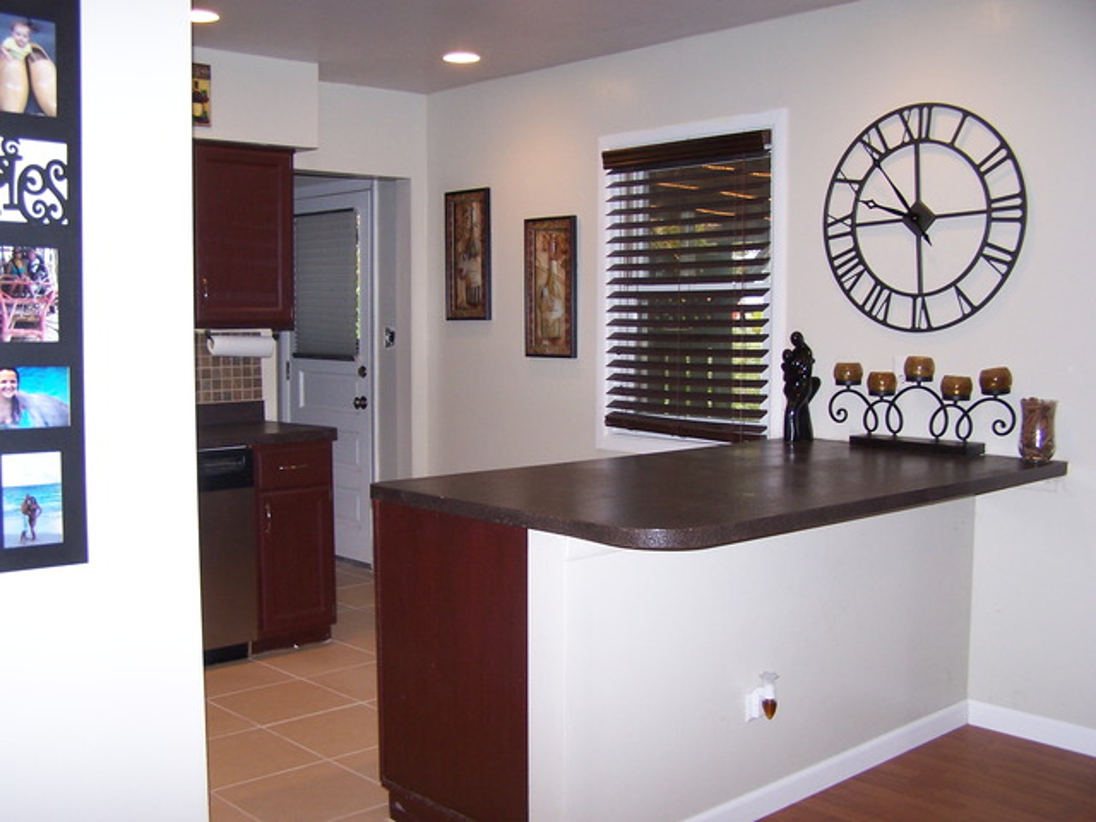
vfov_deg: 37.7
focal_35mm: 38
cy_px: 411
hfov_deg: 49.0
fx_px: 1203
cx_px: 548
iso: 140
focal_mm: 6.3
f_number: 2.8
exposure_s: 1/60
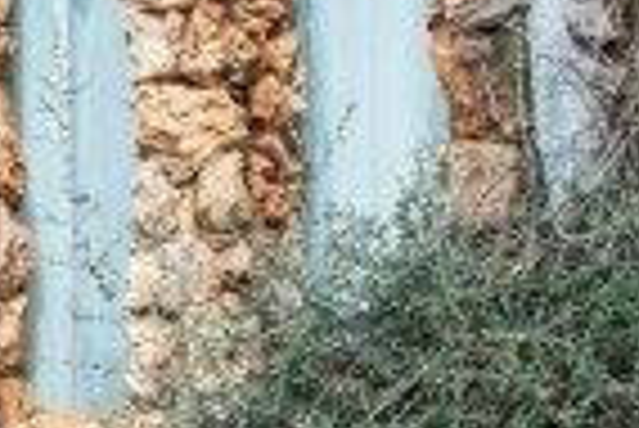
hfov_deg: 13.6
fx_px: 2328
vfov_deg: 10.4
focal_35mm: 131
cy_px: 396
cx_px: -590
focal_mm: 31
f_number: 9
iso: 100
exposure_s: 1/125
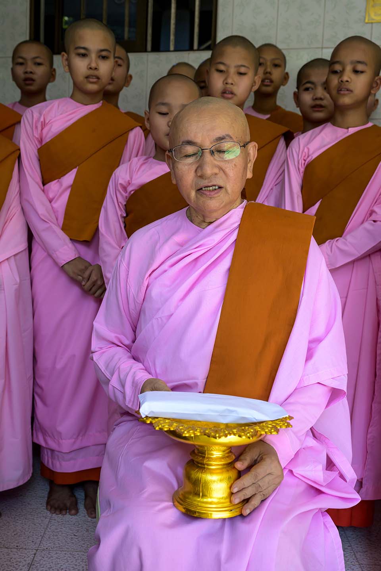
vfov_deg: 49.6
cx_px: 190
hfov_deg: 34.2
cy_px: 286
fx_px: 619
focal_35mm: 39
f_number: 6.3
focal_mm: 39
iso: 720
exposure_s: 1/320
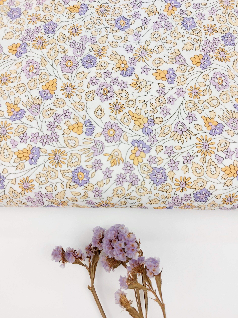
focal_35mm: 24
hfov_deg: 56.8
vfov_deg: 71.6
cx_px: 119
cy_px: 159
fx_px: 220
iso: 40
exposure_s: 1/100
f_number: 1.8
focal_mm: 5.23
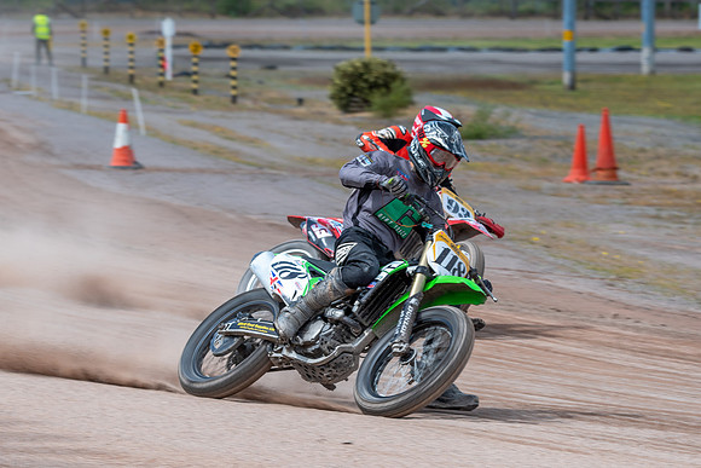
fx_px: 6019
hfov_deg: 6.7
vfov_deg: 4.5
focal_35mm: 309
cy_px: 276
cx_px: 339
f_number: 8
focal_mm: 220
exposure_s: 1/320
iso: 100
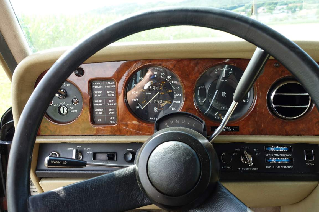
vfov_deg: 42.3
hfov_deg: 60.3
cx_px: 160
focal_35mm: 31
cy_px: 106
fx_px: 275
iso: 125
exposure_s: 1/80
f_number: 4
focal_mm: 11.45
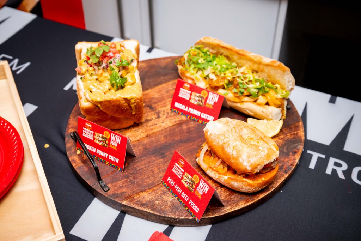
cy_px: 120
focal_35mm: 49
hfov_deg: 40.3
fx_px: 491
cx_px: 180
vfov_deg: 27.5
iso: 1000
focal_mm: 49
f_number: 5.6
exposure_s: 1/125
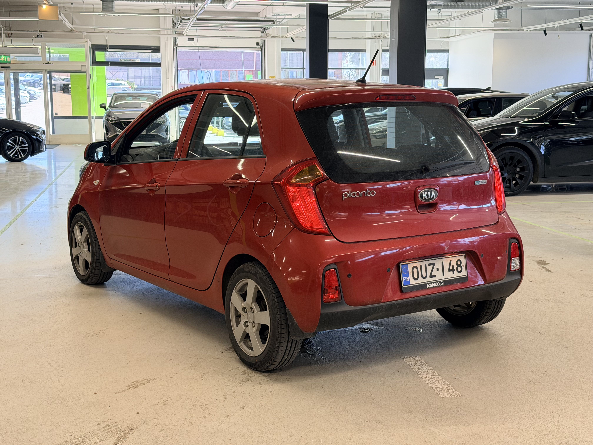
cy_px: 222
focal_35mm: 48
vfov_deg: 30.3
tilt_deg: -8.7
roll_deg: -0.3
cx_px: 296
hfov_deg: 39.7
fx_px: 822
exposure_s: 1/236
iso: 160
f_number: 1.78
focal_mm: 6.76
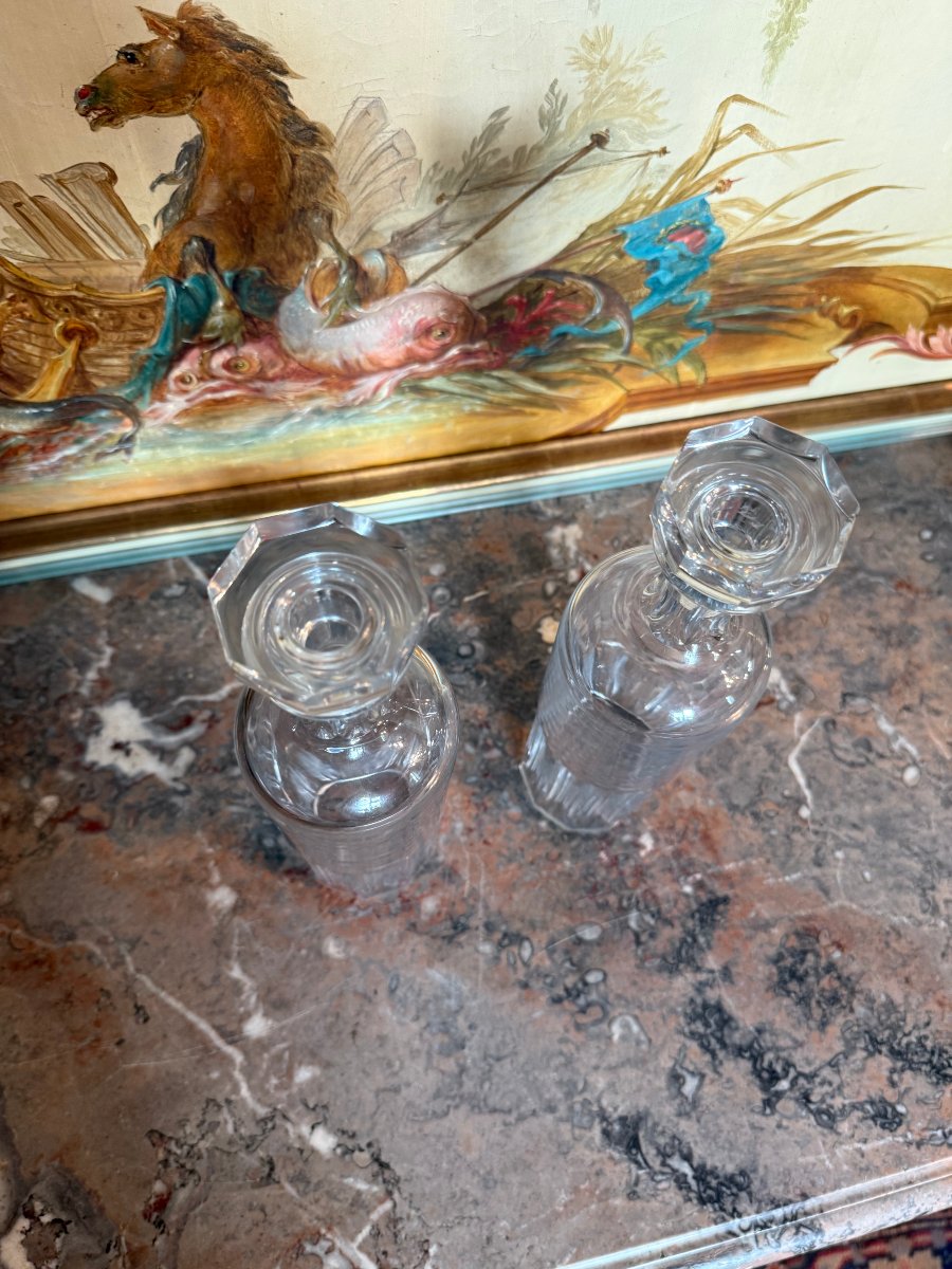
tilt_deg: -66.0
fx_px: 880
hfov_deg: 56.8
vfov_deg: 71.6
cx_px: 476
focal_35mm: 24
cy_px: 634
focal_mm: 6.76
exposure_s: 1/50
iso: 200
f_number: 1.78
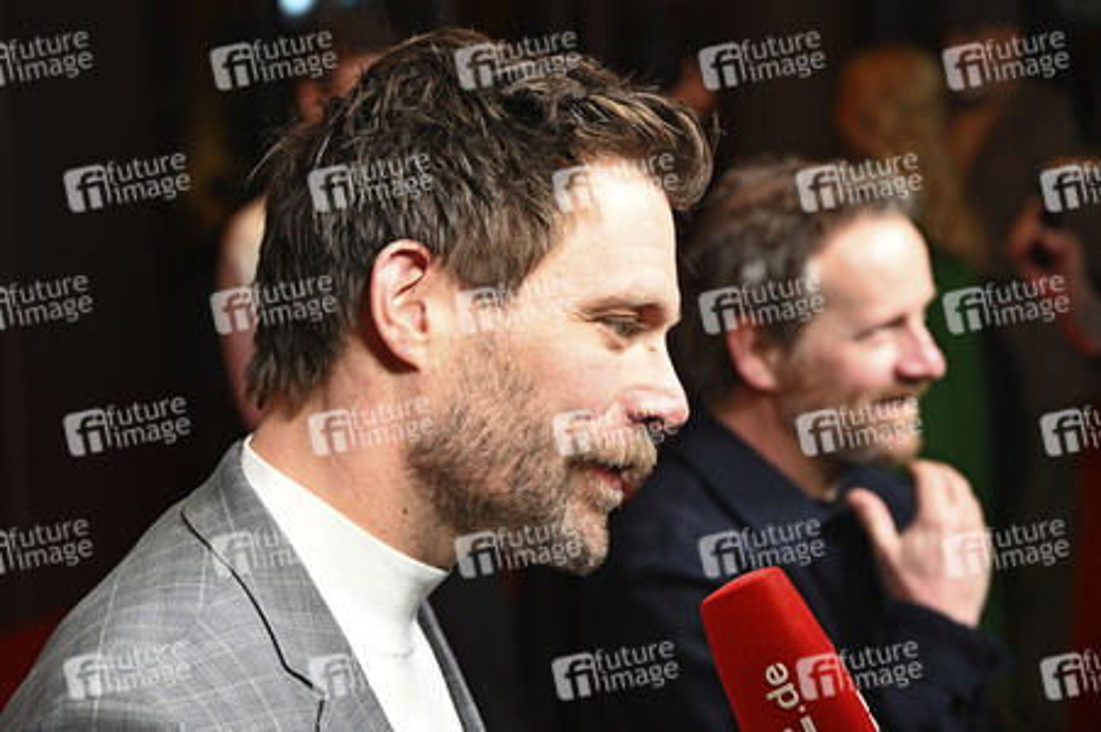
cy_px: 366
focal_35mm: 100
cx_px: 550
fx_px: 3056
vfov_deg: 13.7
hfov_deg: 20.4
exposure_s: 1/160
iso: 1000
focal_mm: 100
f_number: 6.3
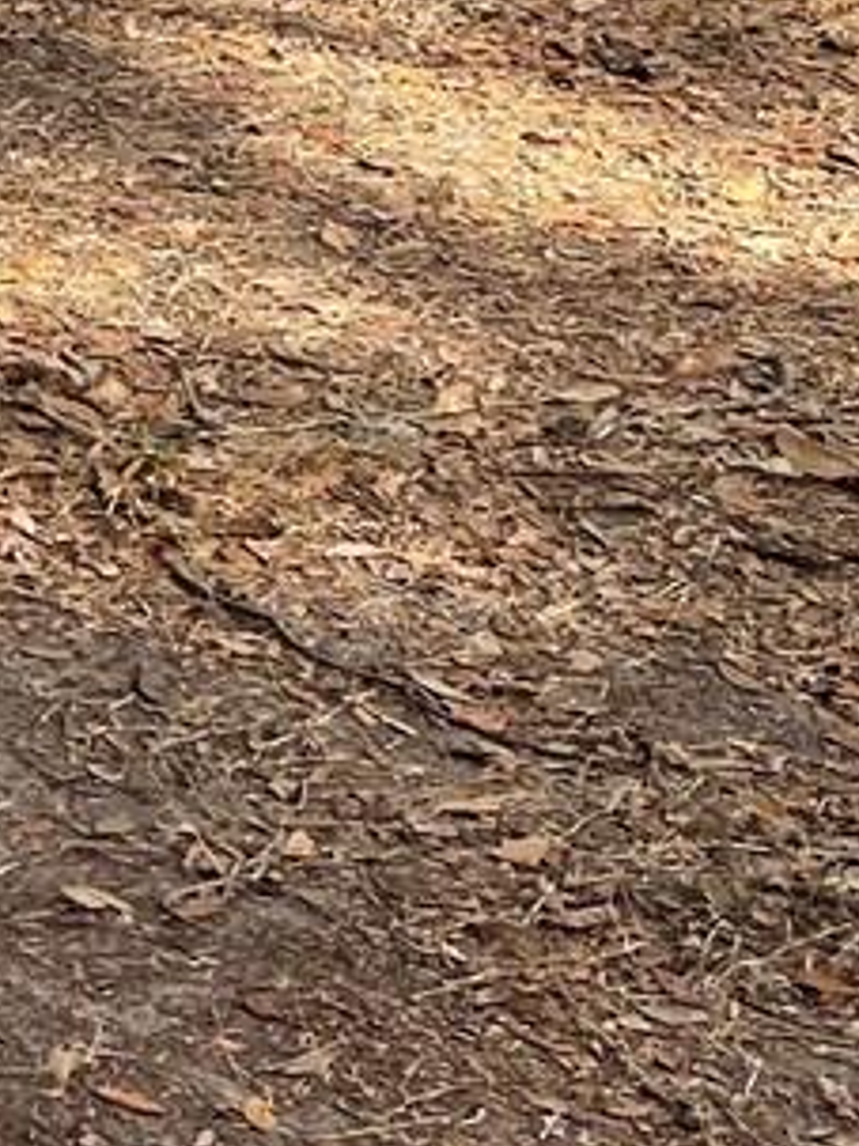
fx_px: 4371
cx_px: -1060
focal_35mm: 132
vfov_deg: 13.7
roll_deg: -0.2
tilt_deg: -6.3
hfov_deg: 10.1
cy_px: -741
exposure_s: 1/908
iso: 32
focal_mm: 5.1
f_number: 1.6
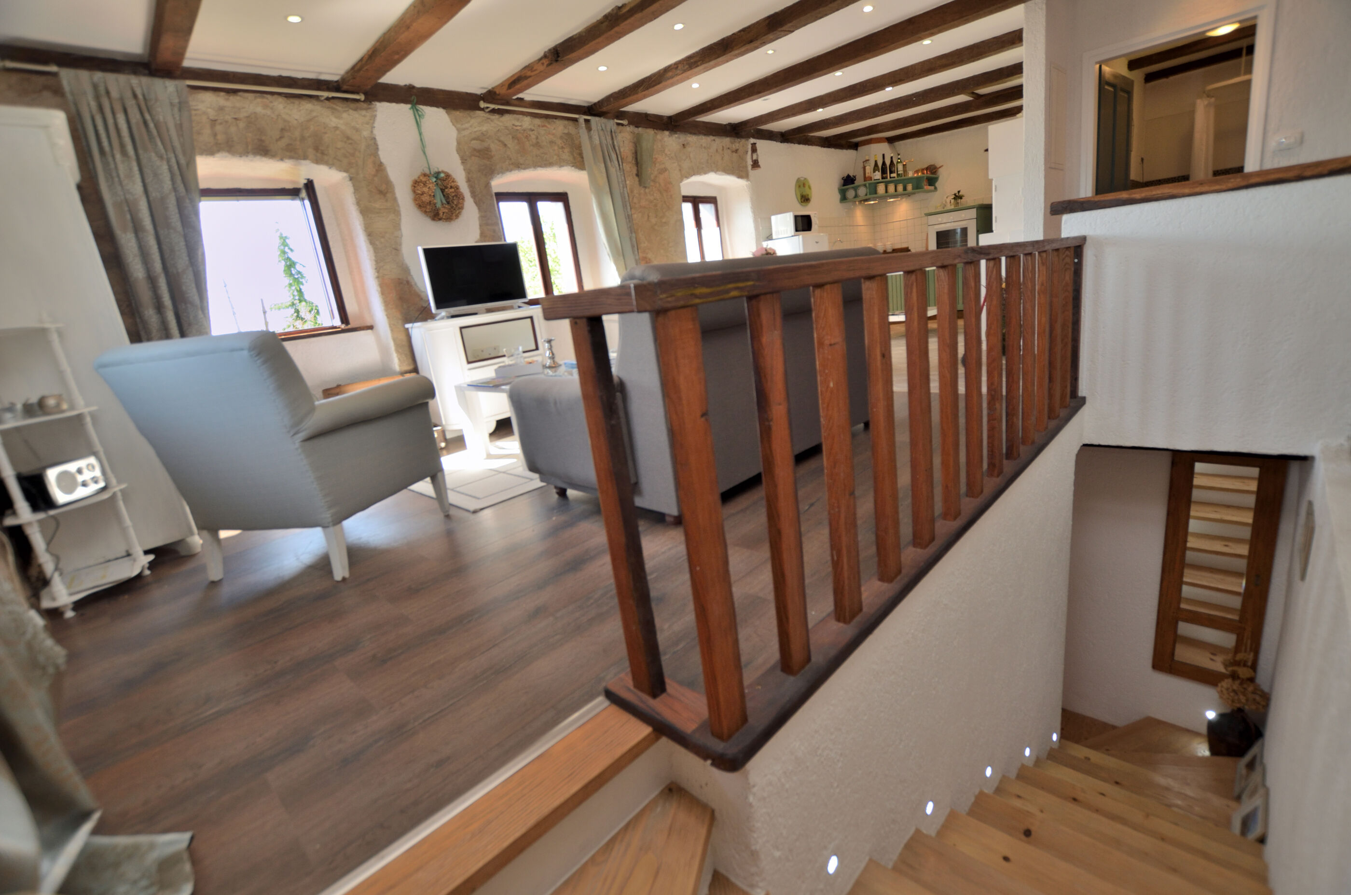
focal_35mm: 15
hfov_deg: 100.5
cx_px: 676
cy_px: 448
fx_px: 562
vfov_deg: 77.1
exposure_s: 1/60
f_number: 4
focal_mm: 10
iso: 200
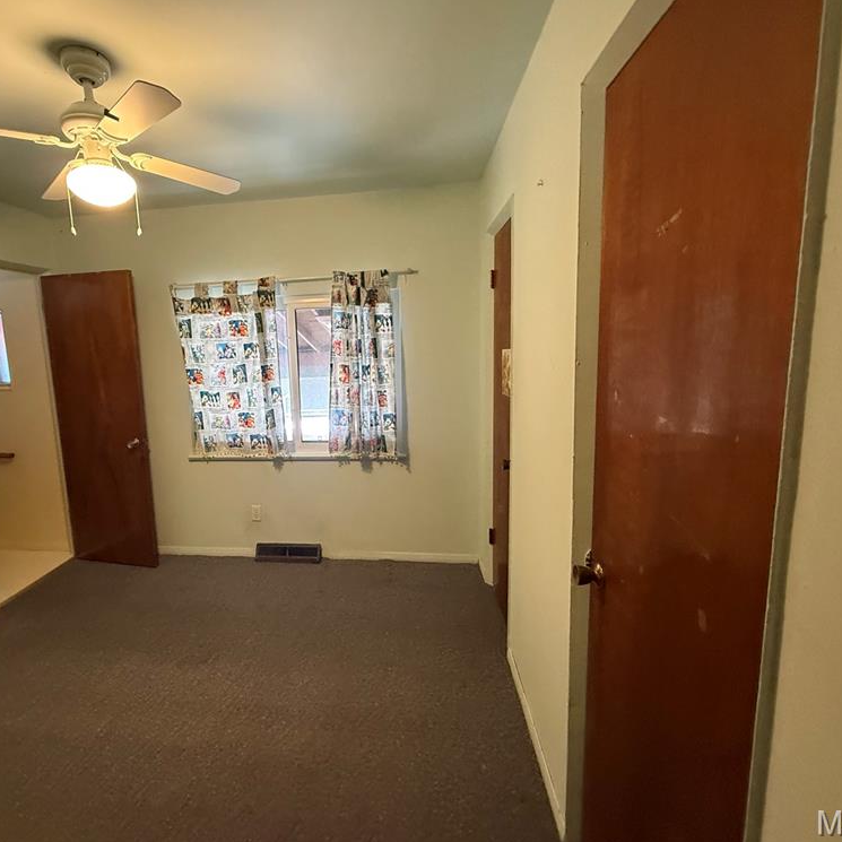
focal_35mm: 17
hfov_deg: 83.3
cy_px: 413
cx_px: 351
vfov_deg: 84.0
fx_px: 468
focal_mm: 2.22
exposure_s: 1/60
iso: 640
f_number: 2.2
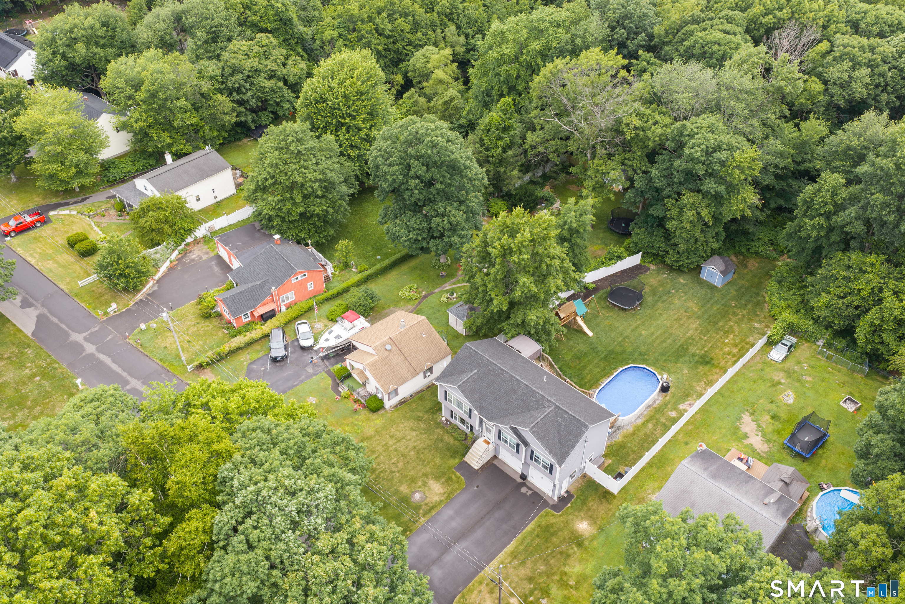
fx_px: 704
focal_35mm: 28
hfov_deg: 65.5
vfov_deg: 46.4
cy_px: 302
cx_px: 452
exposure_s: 1/100
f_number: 2.8
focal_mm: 14.45
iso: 125
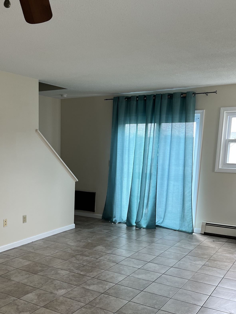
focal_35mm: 38
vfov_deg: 48.3
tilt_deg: -8.9
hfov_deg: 37.2
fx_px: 345
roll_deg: -0.2
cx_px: 73
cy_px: 205
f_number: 1.5
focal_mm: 5.7
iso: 80
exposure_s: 1/121
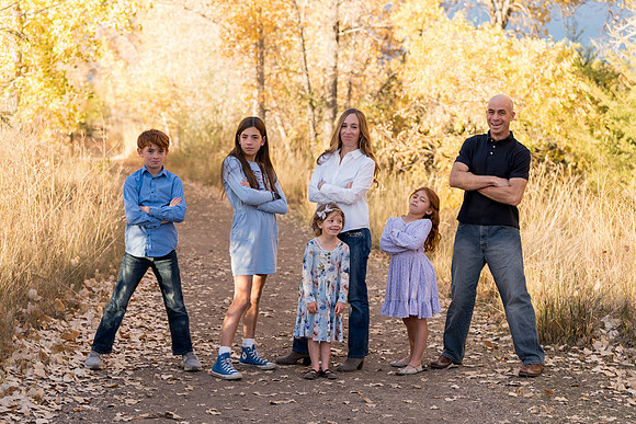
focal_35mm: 78
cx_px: 318
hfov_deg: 26.0
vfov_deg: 17.5
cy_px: 212
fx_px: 1378
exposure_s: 1/200
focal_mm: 78
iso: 320
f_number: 3.5
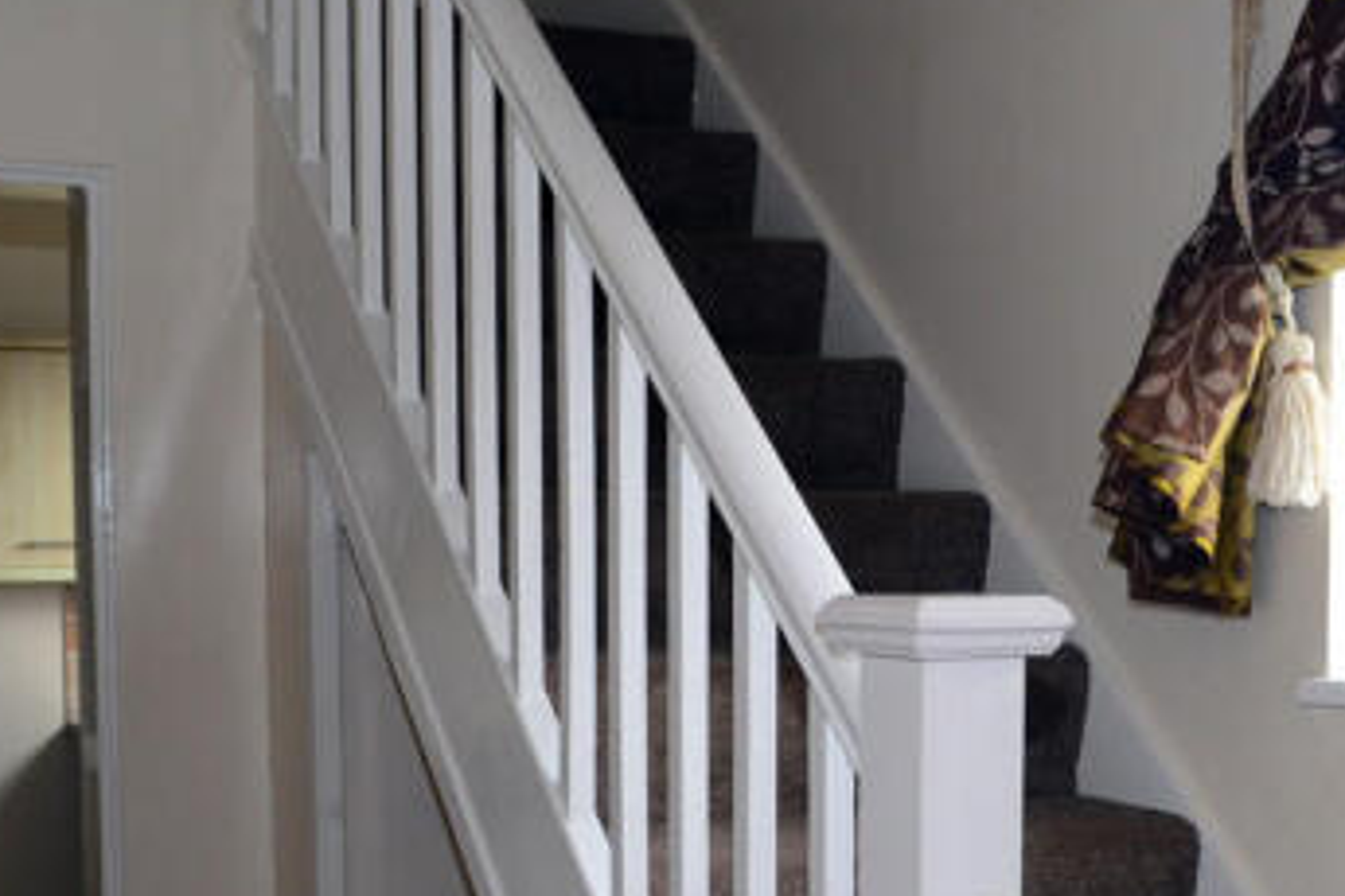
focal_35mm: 57
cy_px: 672
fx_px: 2129
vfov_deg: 23.5
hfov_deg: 35.0
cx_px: 750
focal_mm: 20
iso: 800
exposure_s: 1/160
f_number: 6.3
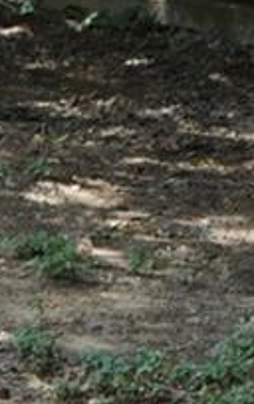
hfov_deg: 3.4
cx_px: -189
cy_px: -462
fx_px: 4285
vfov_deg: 5.3
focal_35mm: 388
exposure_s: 1/100
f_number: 4.5
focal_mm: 38
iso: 100
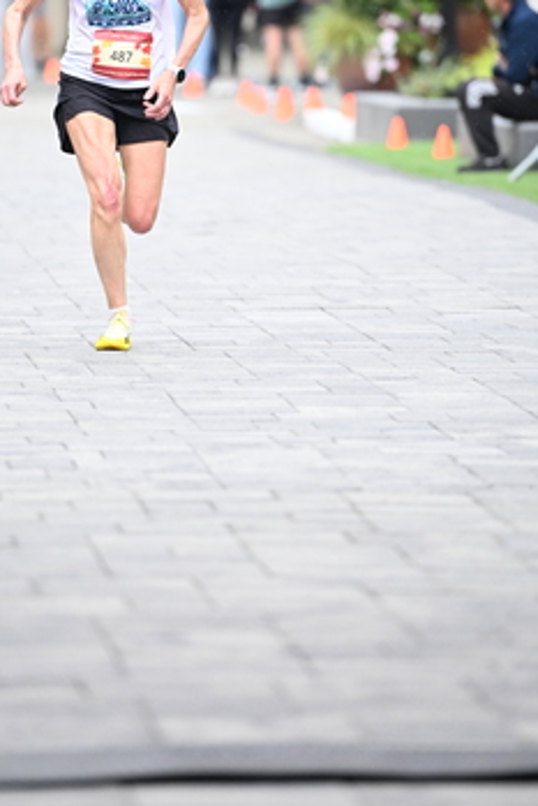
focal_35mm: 315
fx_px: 7054
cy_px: 176
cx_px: 190
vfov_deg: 6.5
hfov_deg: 4.4
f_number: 2.8
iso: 1250
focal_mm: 200
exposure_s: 1/1250
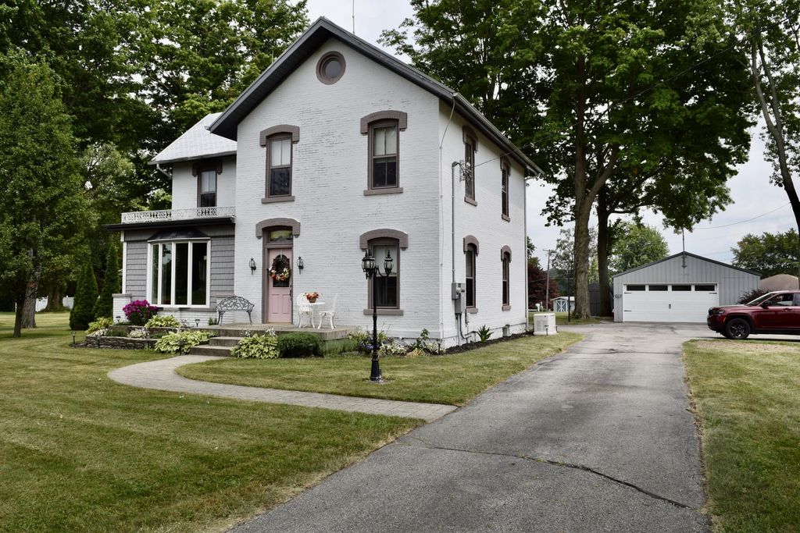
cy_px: 266
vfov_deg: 47.9
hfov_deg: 67.4
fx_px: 600
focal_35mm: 27
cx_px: 400
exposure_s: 1/320
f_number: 9
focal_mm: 18
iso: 200
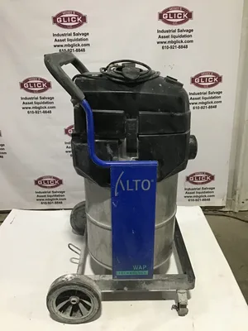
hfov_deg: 45.4
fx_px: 296
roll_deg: +0.6
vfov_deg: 58.4
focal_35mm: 31
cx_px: 124
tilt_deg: -21.1
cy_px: 166
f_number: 2.4
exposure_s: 1/30
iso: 200
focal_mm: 3.3
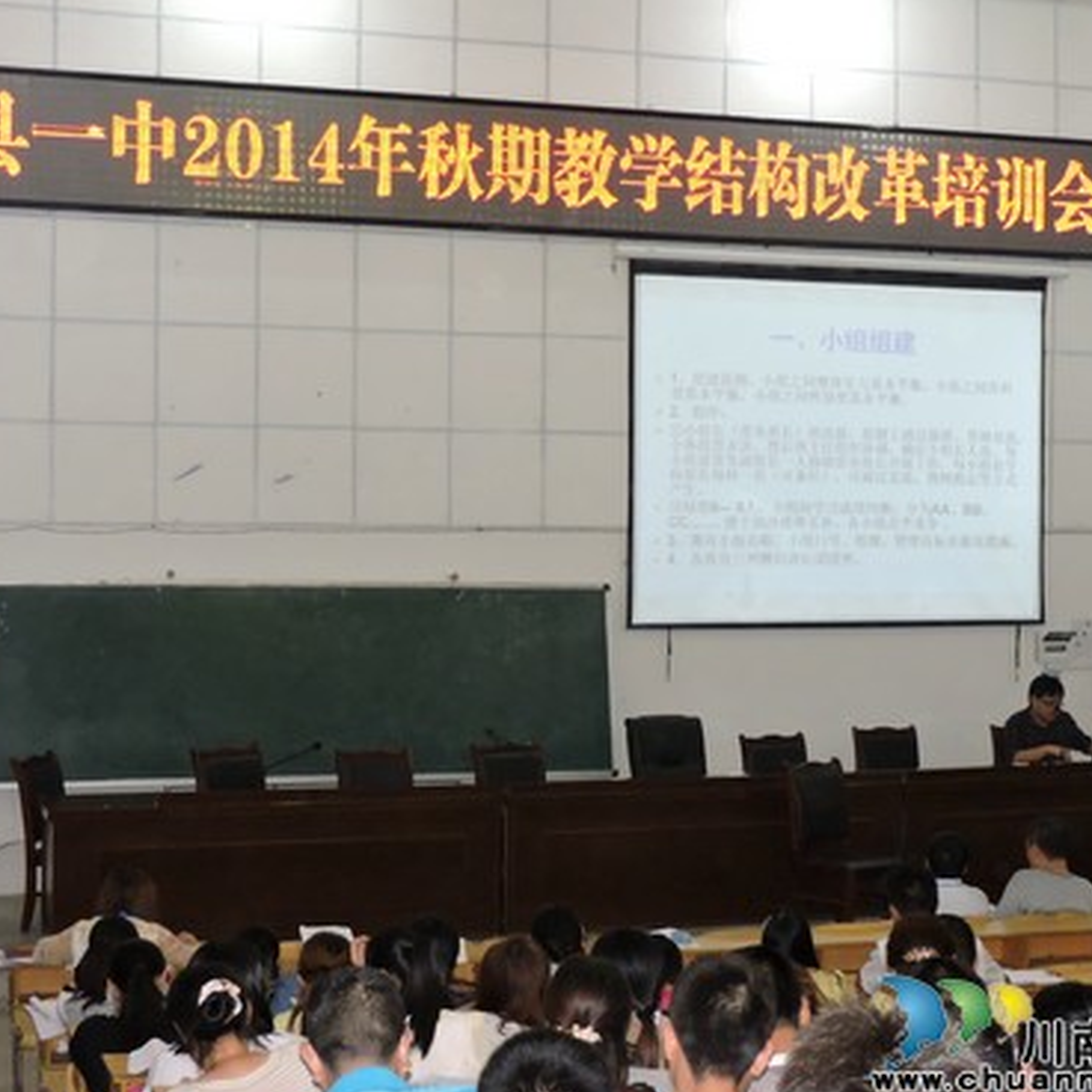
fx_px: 2141
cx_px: 513
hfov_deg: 28.6
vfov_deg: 28.6
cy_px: 550
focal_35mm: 60
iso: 800
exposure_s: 1/30
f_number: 3.6
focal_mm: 8.9
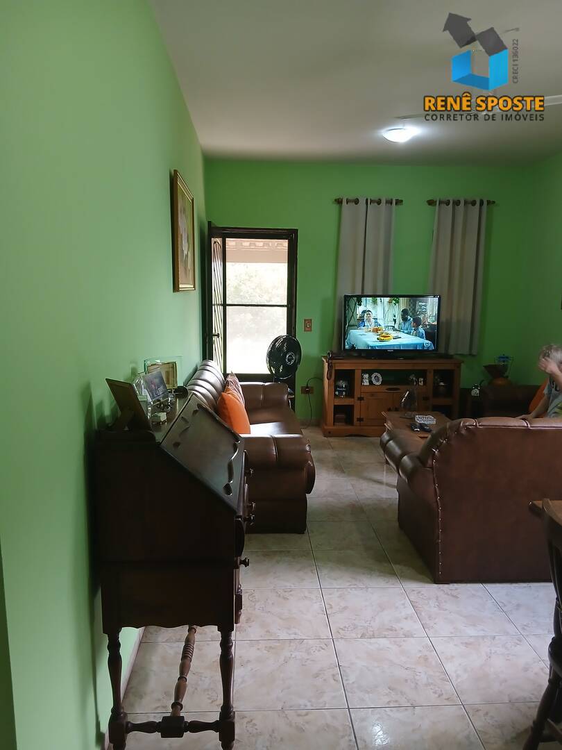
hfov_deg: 53.1
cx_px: 281
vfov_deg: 67.3
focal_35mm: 26
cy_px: 375
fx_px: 563
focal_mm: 3.98
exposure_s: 1/40
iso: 250
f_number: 1.8
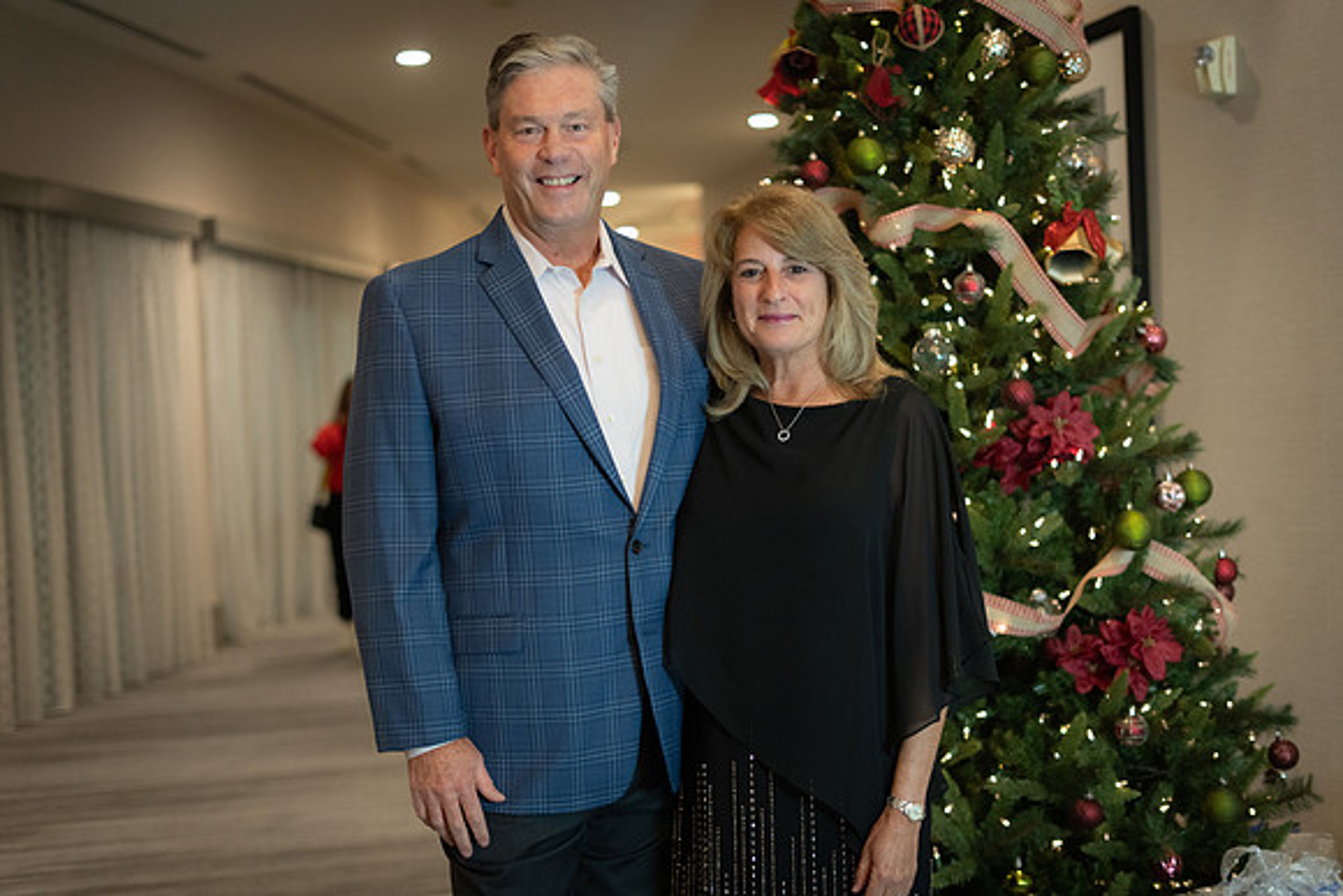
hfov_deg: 39.5
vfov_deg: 27.0
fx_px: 1870
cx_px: 672
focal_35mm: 50
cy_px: 448
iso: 1600
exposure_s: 1/320
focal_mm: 50
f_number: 1.8
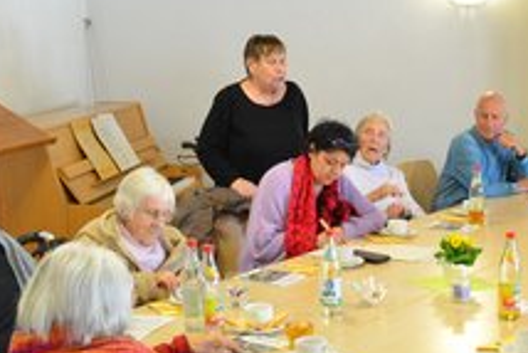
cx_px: 422
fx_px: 1042
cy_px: 330
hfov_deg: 27.9
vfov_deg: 18.8
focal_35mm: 71
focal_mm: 22
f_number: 3.8
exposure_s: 1/50
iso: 800
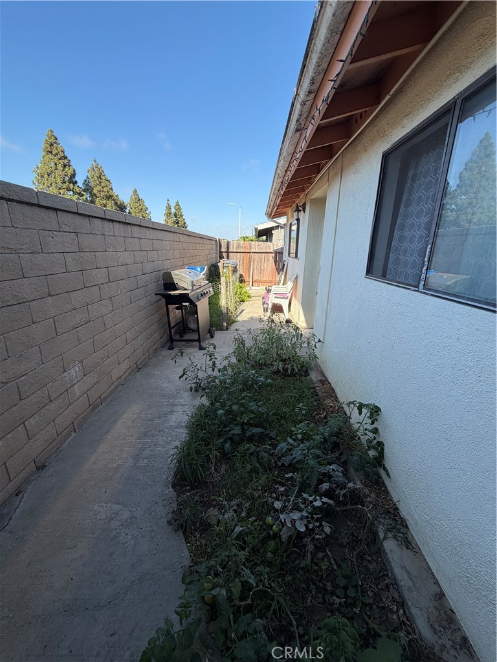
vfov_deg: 102.1
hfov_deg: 85.7
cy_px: 331
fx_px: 268
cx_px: 248
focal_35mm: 14
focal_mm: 2.22
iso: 40
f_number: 2.2
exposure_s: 1/502
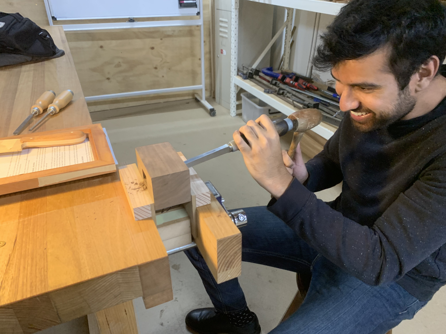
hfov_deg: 67.3
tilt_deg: -31.4
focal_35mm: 26
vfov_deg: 53.1
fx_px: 335
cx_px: 223
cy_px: 167
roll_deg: +0.5
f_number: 1.8
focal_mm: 4.25
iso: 320
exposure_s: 1/50
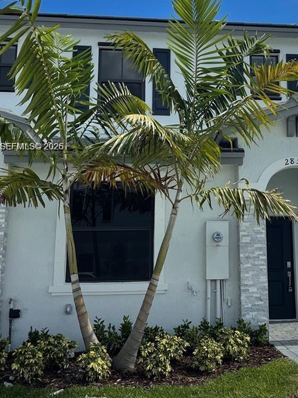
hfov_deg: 29.2
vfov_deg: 38.6
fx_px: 562
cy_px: 147
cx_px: 229
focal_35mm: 49
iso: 32
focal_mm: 5.1
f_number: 1.6
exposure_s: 1/4202
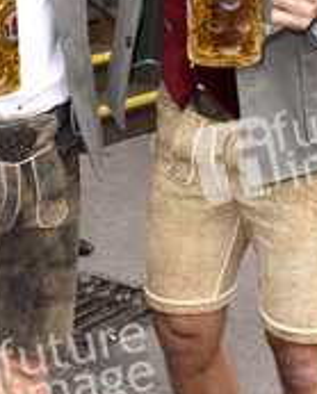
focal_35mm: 104
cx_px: 103
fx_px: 1216
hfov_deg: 14.8
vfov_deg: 18.1
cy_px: 36
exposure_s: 1/160
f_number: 8
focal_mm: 32
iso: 320
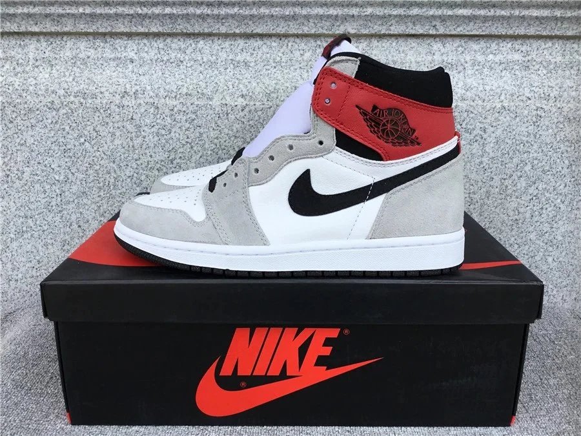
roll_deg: -0.1
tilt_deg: -17.6
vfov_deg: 45.4
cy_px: 218
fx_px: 520
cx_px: 290
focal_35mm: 31
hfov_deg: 58.4
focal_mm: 3.3
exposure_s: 1/468
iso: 25
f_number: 2.4
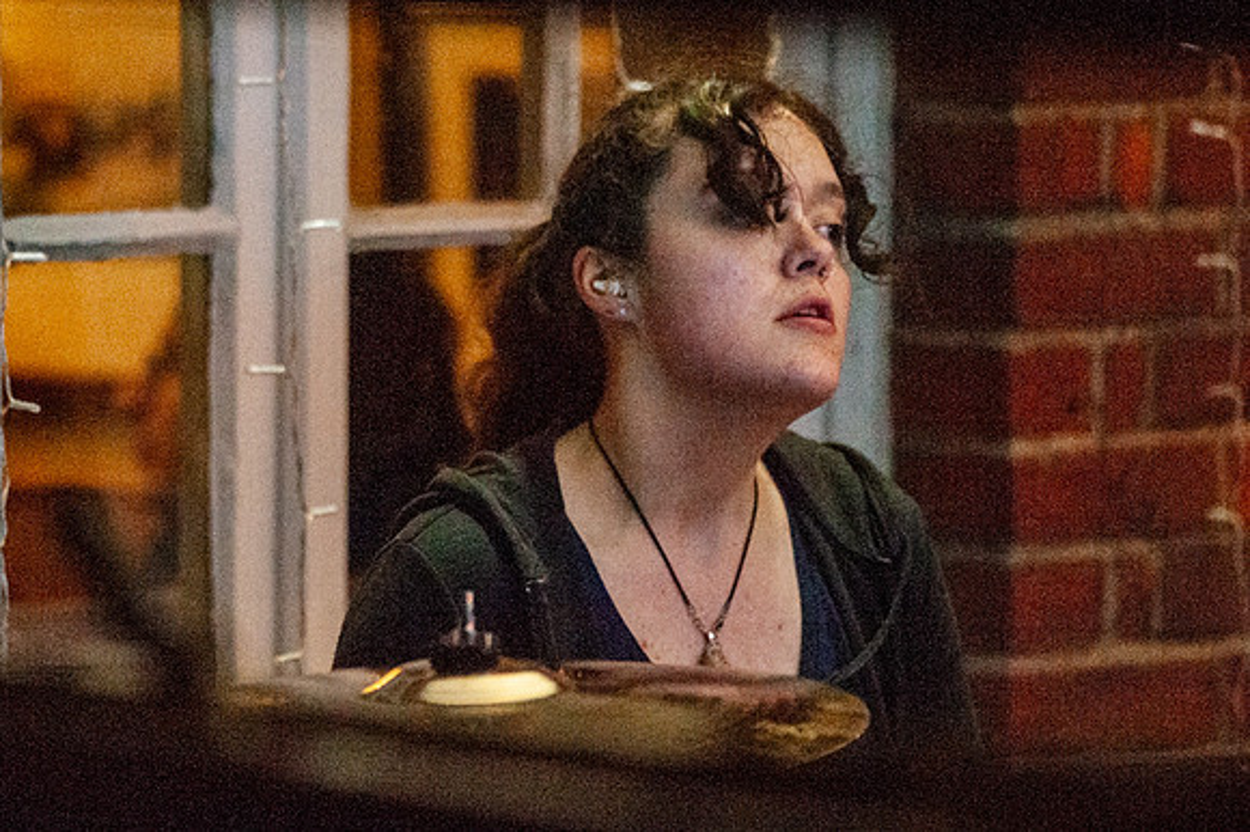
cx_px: 454
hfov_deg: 4.8
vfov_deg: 3.2
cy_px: 344
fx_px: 14776
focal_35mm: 426
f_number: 4
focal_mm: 300
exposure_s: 1/160
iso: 4000
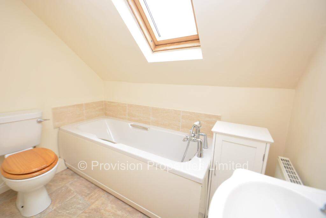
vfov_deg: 77.4
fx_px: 136
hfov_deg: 100.4
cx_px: 163
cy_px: 109
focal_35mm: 15
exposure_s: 1/90
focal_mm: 10
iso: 400
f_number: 4.8
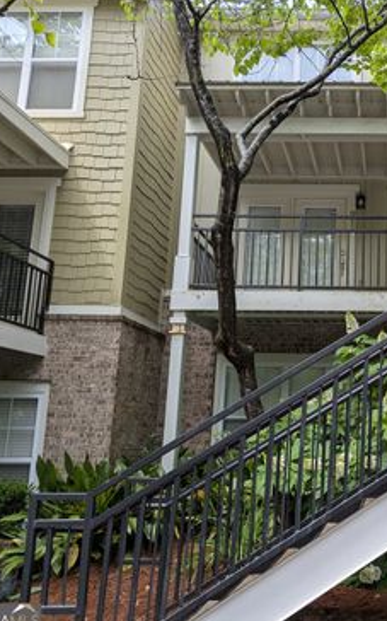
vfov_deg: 55.4
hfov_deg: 33.6
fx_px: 592
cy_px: 314
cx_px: 372
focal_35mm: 35
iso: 43
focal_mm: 6.81
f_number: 1.85
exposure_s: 1/482
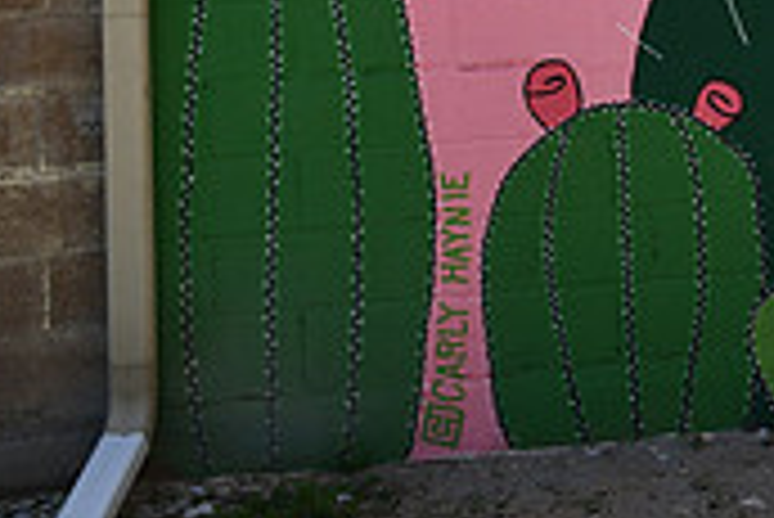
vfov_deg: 12.7
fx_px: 2173
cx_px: 1022
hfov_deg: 18.7
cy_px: -336
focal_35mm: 101
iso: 140
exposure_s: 1/250
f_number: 8
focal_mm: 20
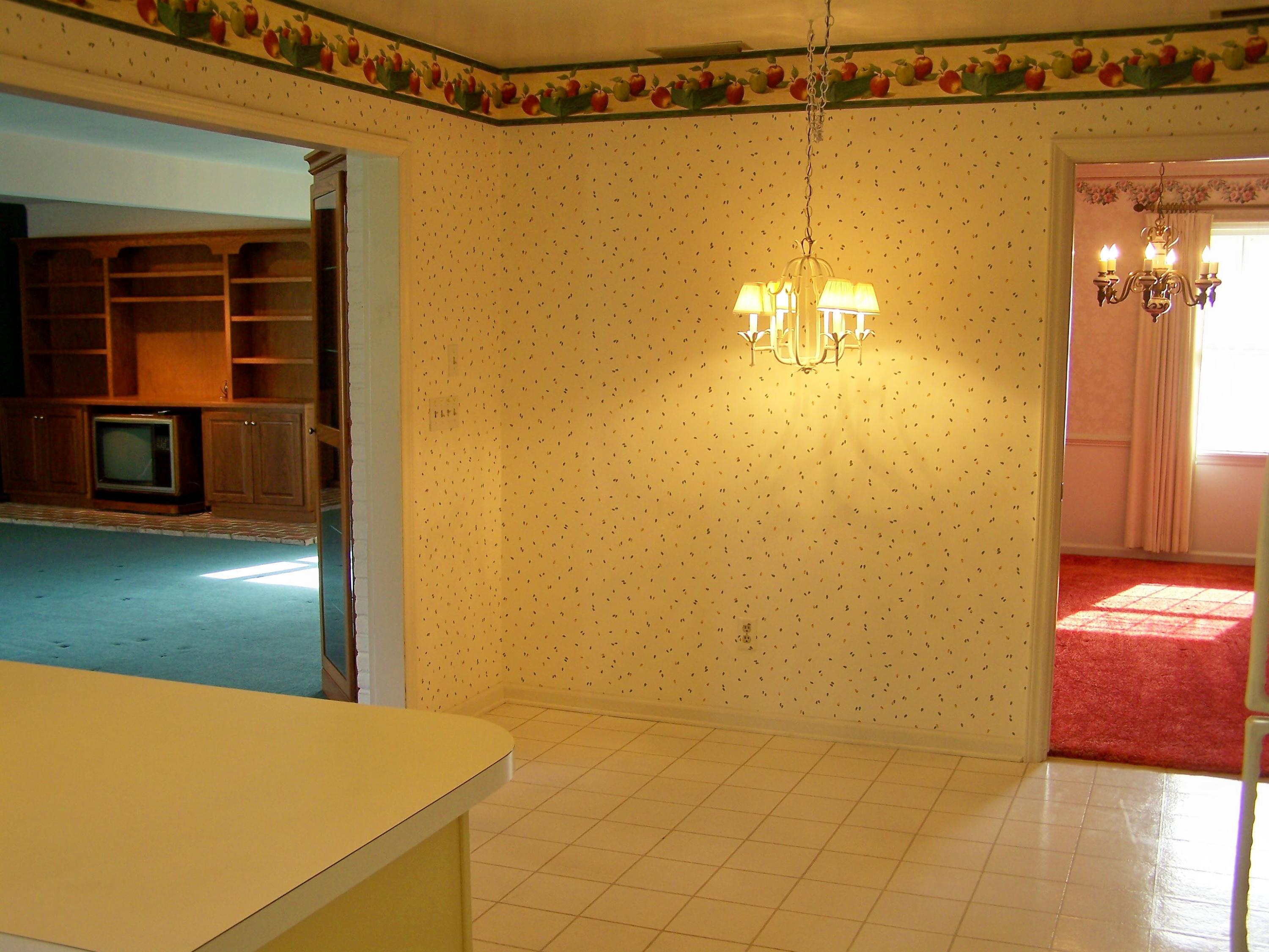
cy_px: 476
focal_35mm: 38
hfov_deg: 49.0
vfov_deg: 37.7
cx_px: 634
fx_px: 1393
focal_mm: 6.3
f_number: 2.8
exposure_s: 1/20
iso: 64
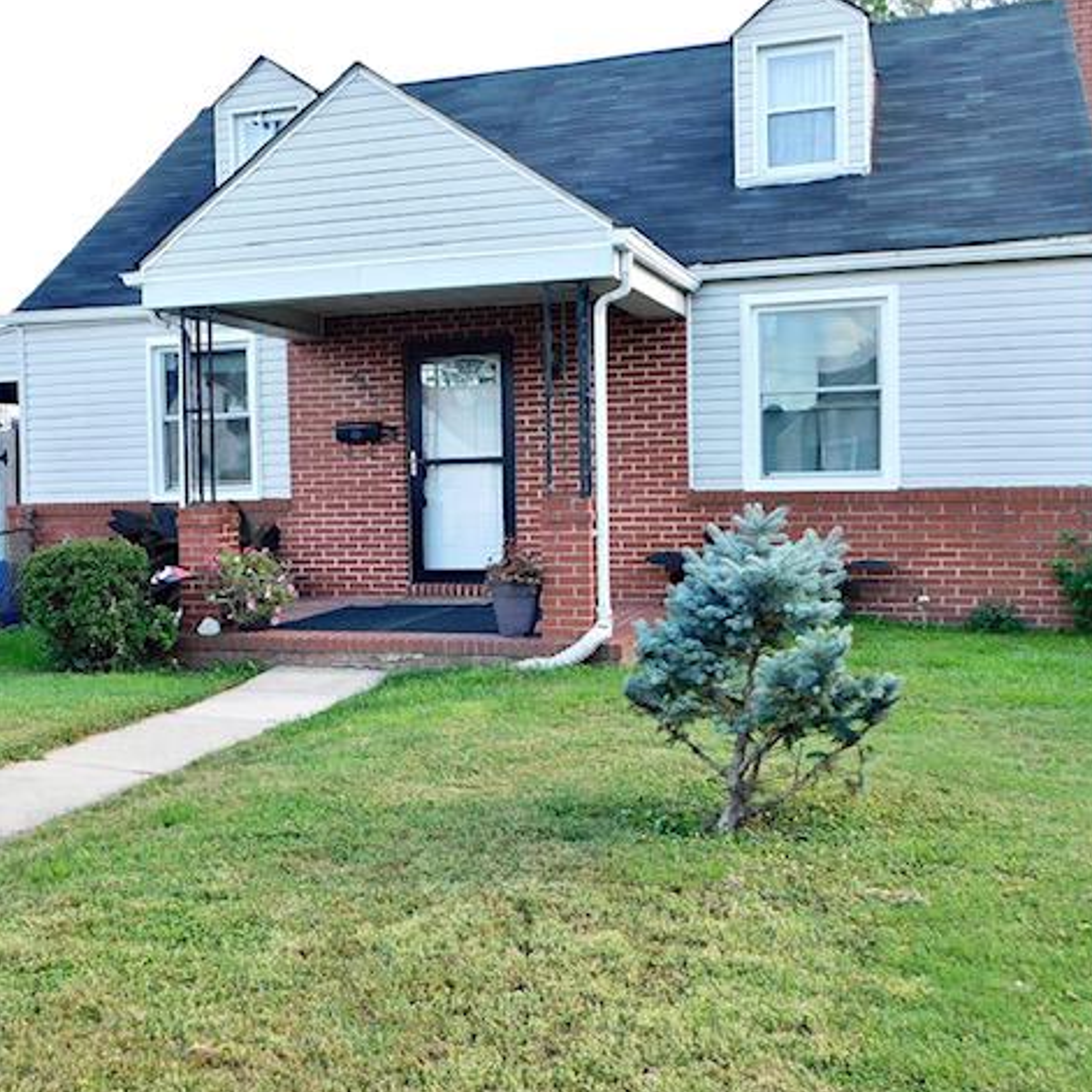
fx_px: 1285
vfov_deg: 46.0
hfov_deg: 45.6
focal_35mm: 36
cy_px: 547
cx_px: 406
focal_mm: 5.3
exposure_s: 1/250
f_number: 3.2
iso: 200
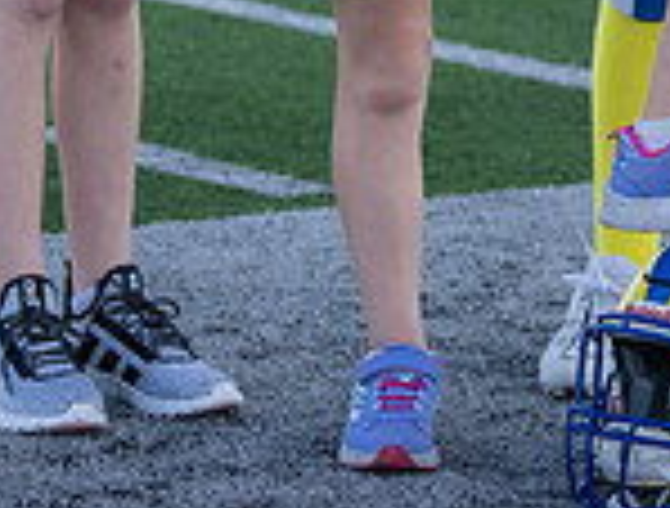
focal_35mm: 309
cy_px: -409
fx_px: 6005
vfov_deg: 4.8
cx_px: 448
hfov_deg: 6.4
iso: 100
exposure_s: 1/400
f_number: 2.8
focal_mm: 70
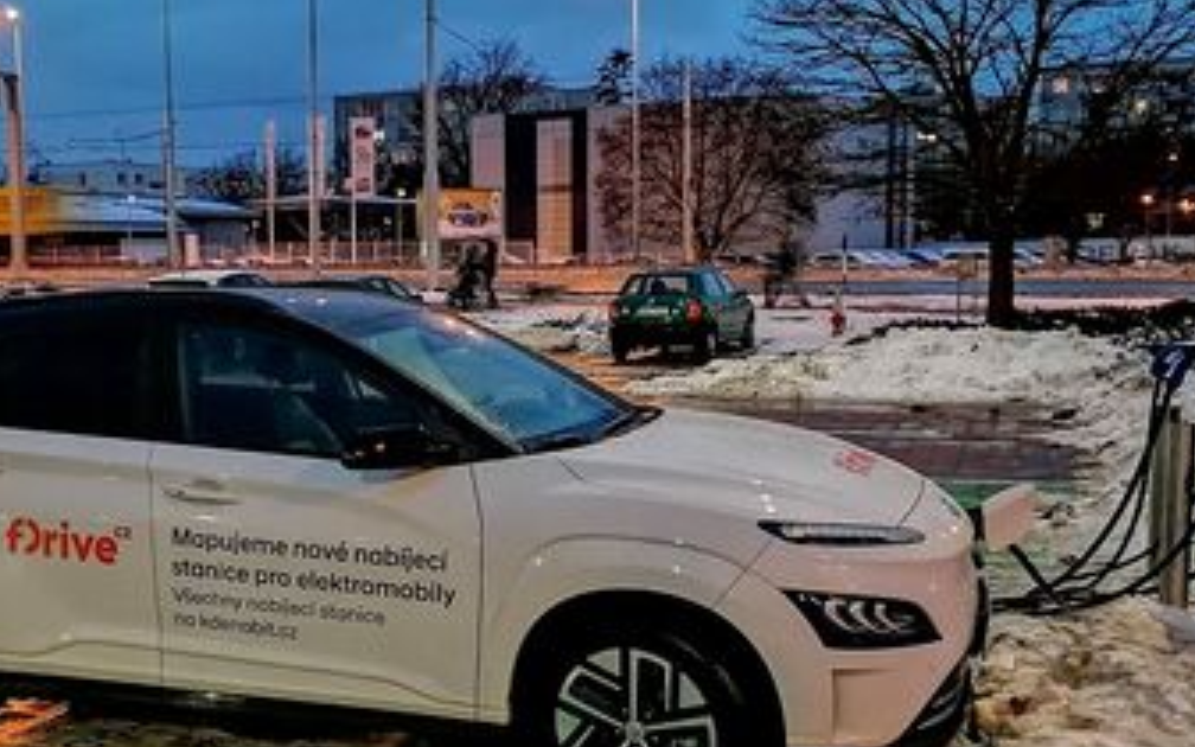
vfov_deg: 28.0
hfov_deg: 42.9
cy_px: 406
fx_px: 1498
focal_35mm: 46
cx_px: 402
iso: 800
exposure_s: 4
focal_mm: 5.3
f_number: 1.8
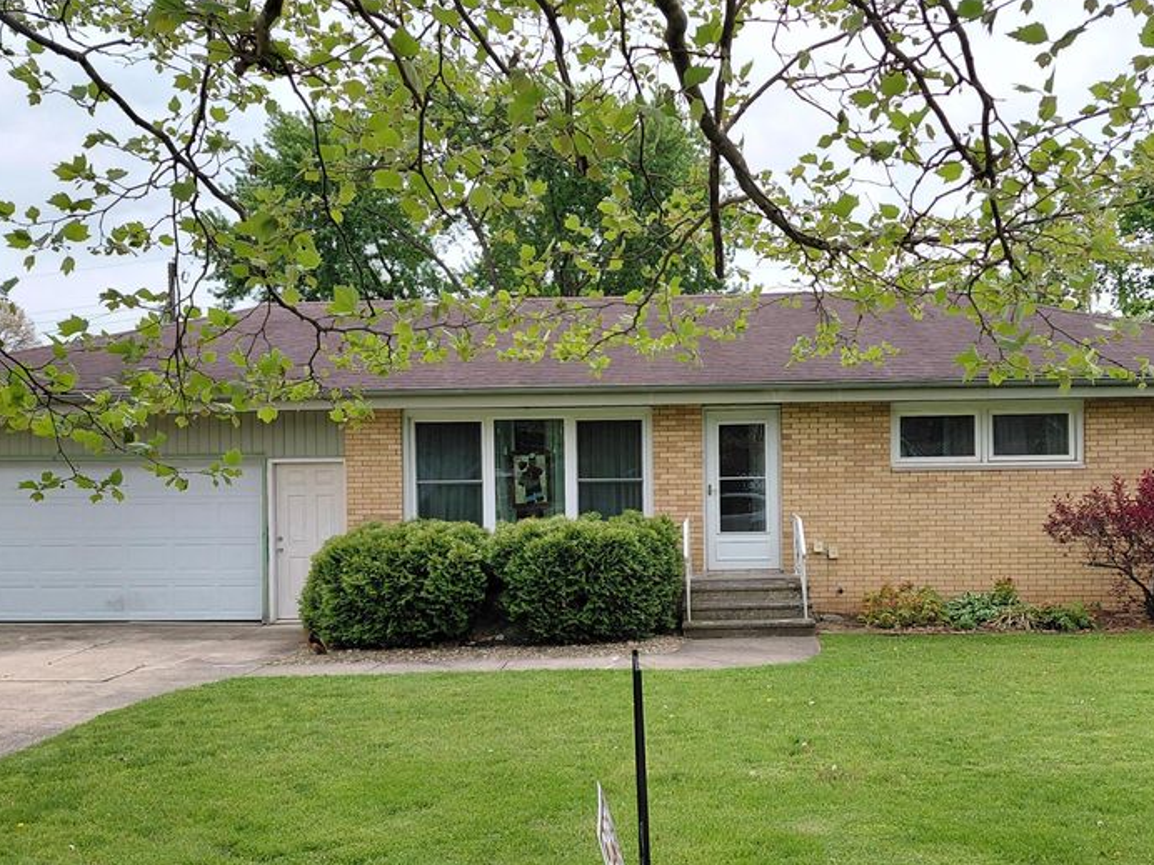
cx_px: 629
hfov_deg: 50.1
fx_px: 1233
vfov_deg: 38.6
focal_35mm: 37
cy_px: 495
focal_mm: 4.69
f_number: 1.8
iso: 50
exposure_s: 1/1571
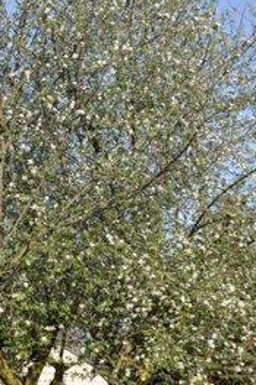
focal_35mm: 104
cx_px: 61
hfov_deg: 13.1
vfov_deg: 19.5
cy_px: 285
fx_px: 1111
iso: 200
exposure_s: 1/320
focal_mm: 38
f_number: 9
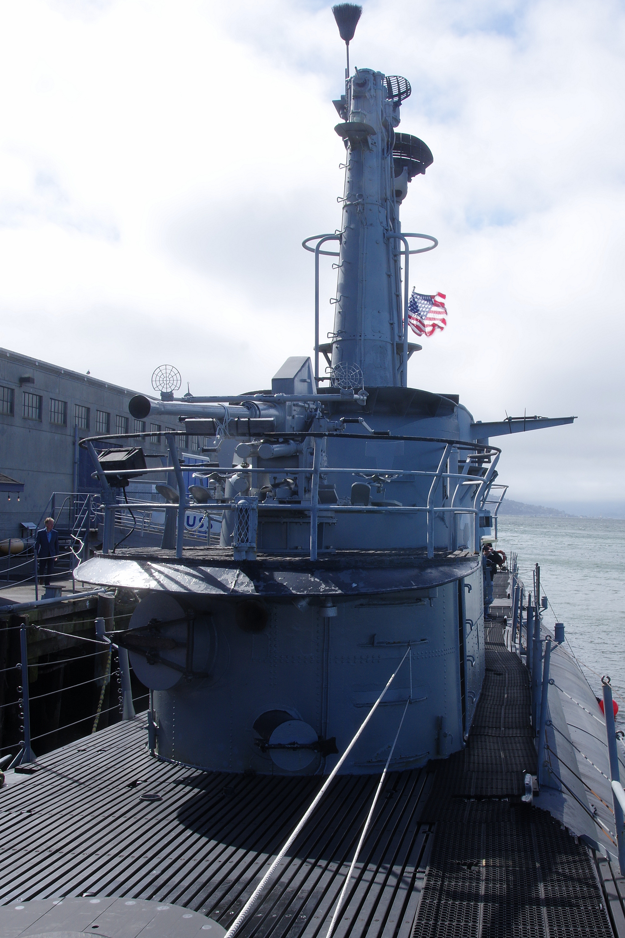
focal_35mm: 33
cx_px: 334
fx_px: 860
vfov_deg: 57.2
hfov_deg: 39.9
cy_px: 476
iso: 200
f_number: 11
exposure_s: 1/100
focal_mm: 20
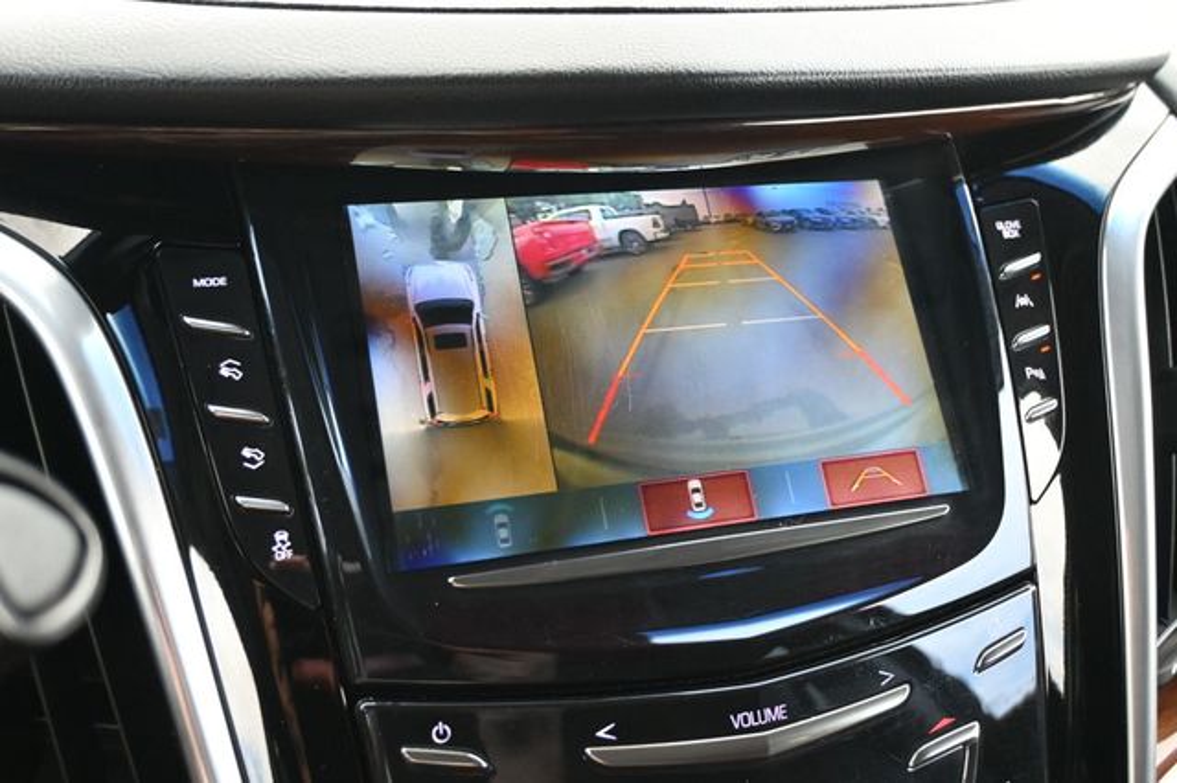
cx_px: 588
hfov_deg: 55.1
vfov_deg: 38.3
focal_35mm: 34
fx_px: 1127
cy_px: 392
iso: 1250
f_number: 4.2
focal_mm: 23
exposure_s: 1/125
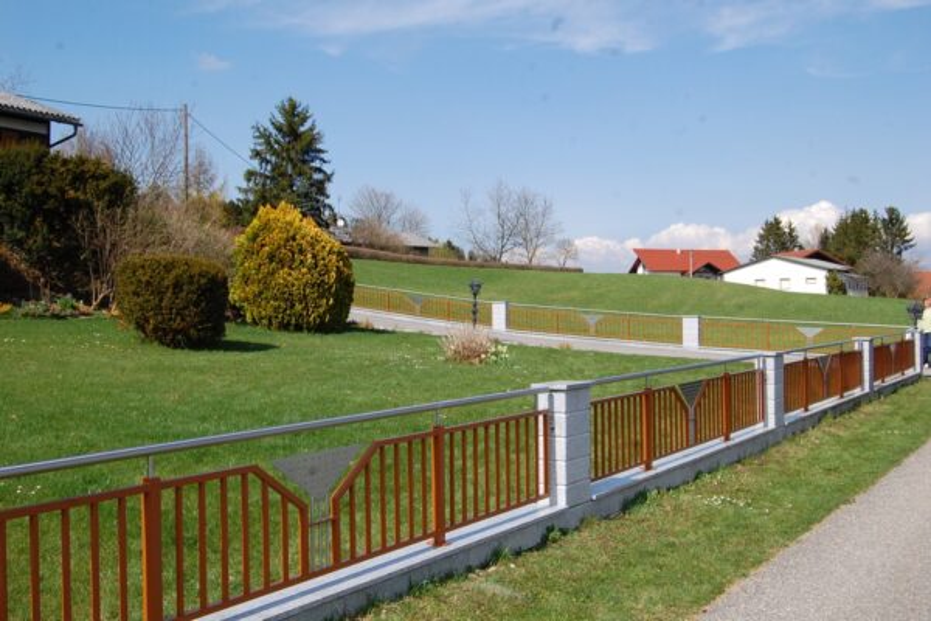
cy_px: 310
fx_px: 1086
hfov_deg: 46.4
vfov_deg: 31.9
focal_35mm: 42
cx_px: 466
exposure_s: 1/500
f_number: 11
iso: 400
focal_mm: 28
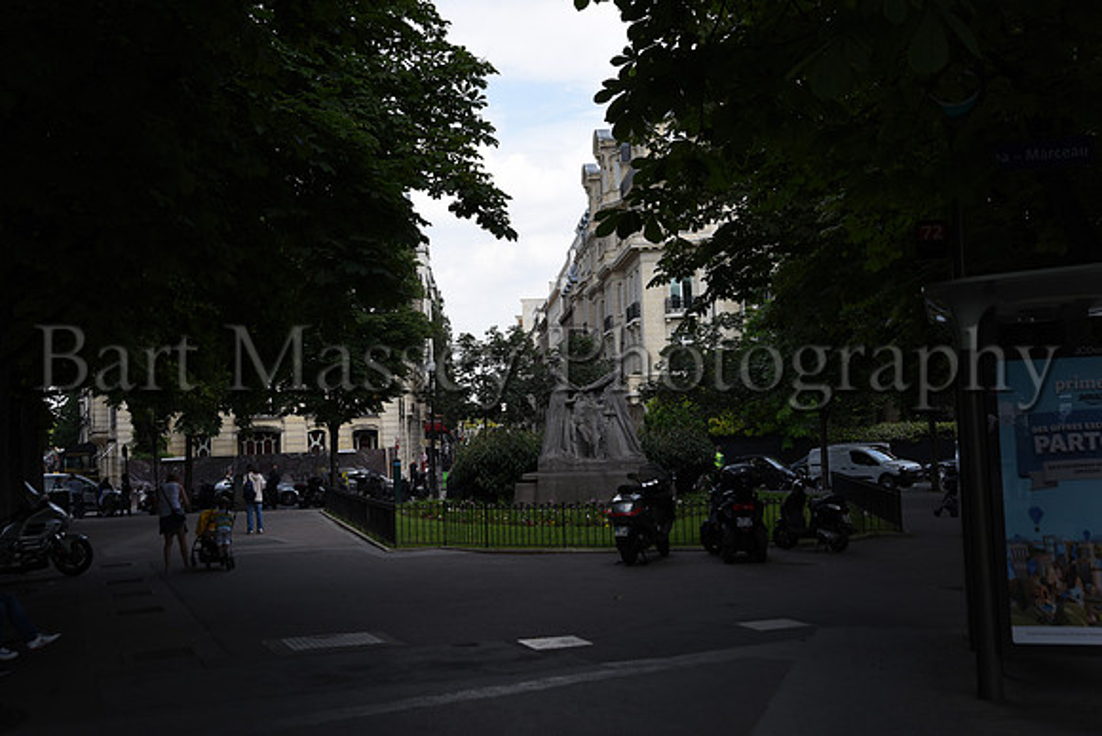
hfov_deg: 43.6
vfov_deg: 29.9
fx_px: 1378
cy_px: 368
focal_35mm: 45
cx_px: 551
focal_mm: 45
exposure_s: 1/640
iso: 200
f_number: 6.3
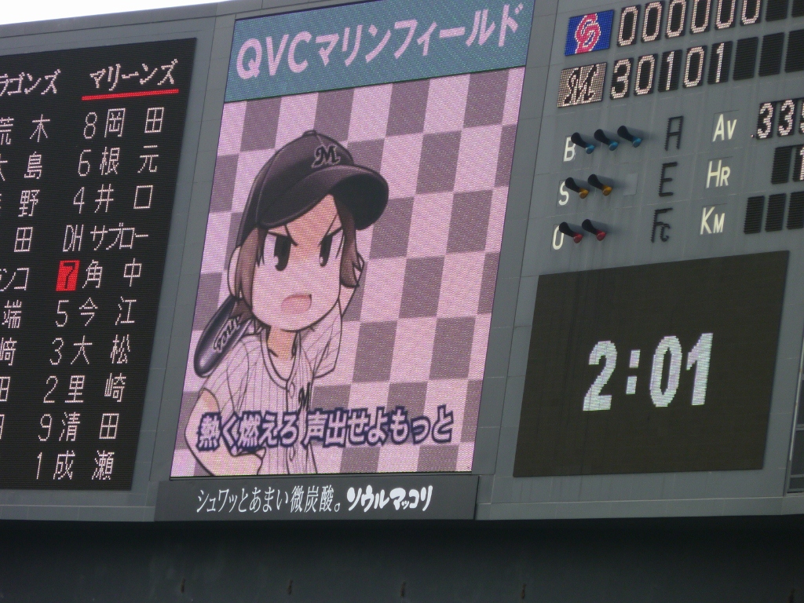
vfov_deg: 7.1
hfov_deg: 9.5
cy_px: 302
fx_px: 4854
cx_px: 402
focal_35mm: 209
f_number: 5.9
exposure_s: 1/125
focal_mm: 36
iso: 125
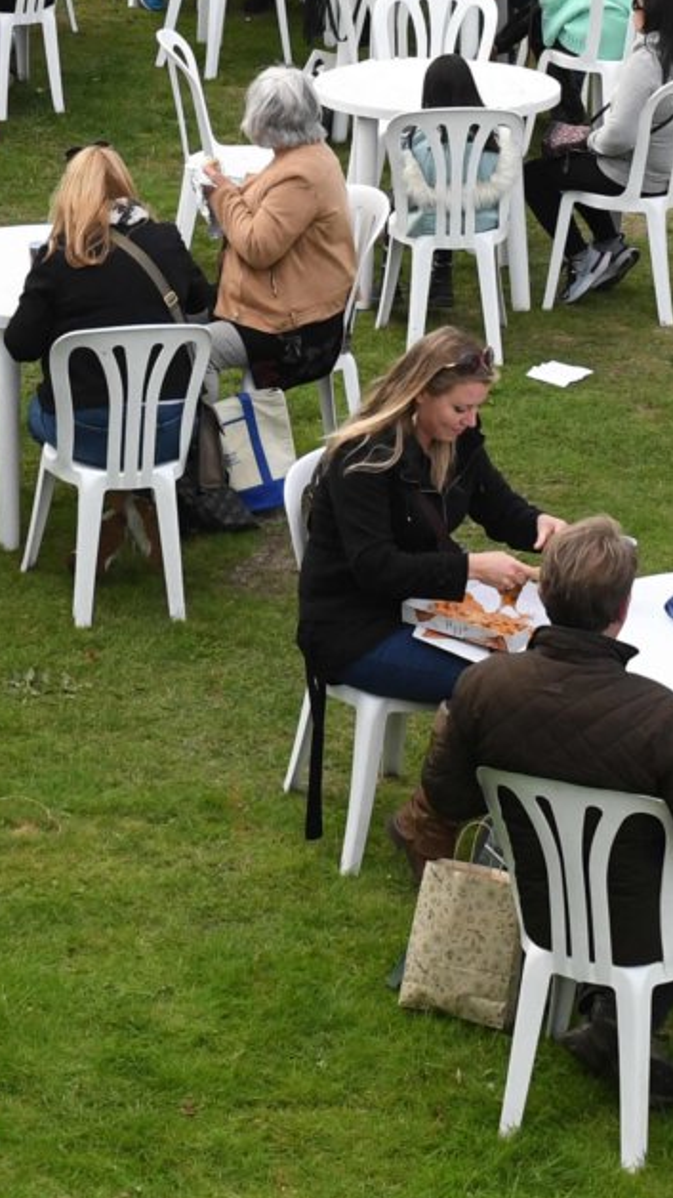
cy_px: -33
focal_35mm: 123
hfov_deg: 9.7
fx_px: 3904
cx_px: -143
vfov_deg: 17.0
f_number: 5
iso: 1000
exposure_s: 1/2000
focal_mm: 24
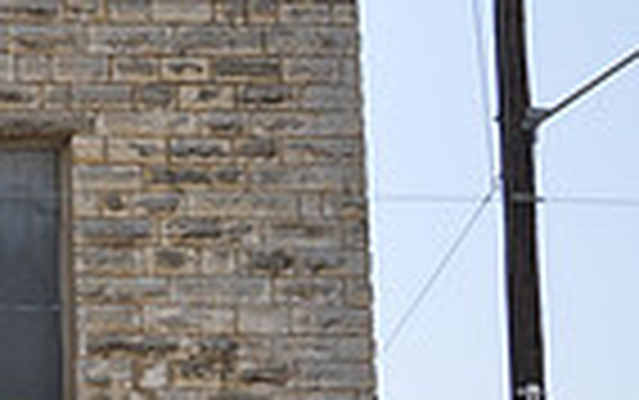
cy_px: 456
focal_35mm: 137
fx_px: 2388
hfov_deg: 14.4
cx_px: -279
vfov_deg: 9.5
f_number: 7.1
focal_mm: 22
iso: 200
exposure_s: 1/200
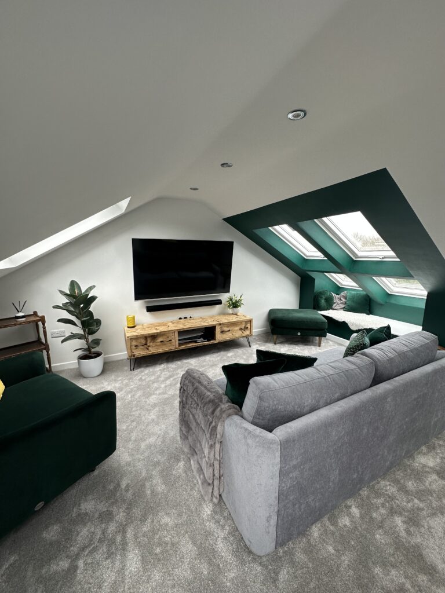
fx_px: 240
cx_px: 222
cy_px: 296
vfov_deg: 102.1
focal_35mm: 14
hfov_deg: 85.7
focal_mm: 2.22
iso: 80
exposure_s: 1/99
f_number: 2.2
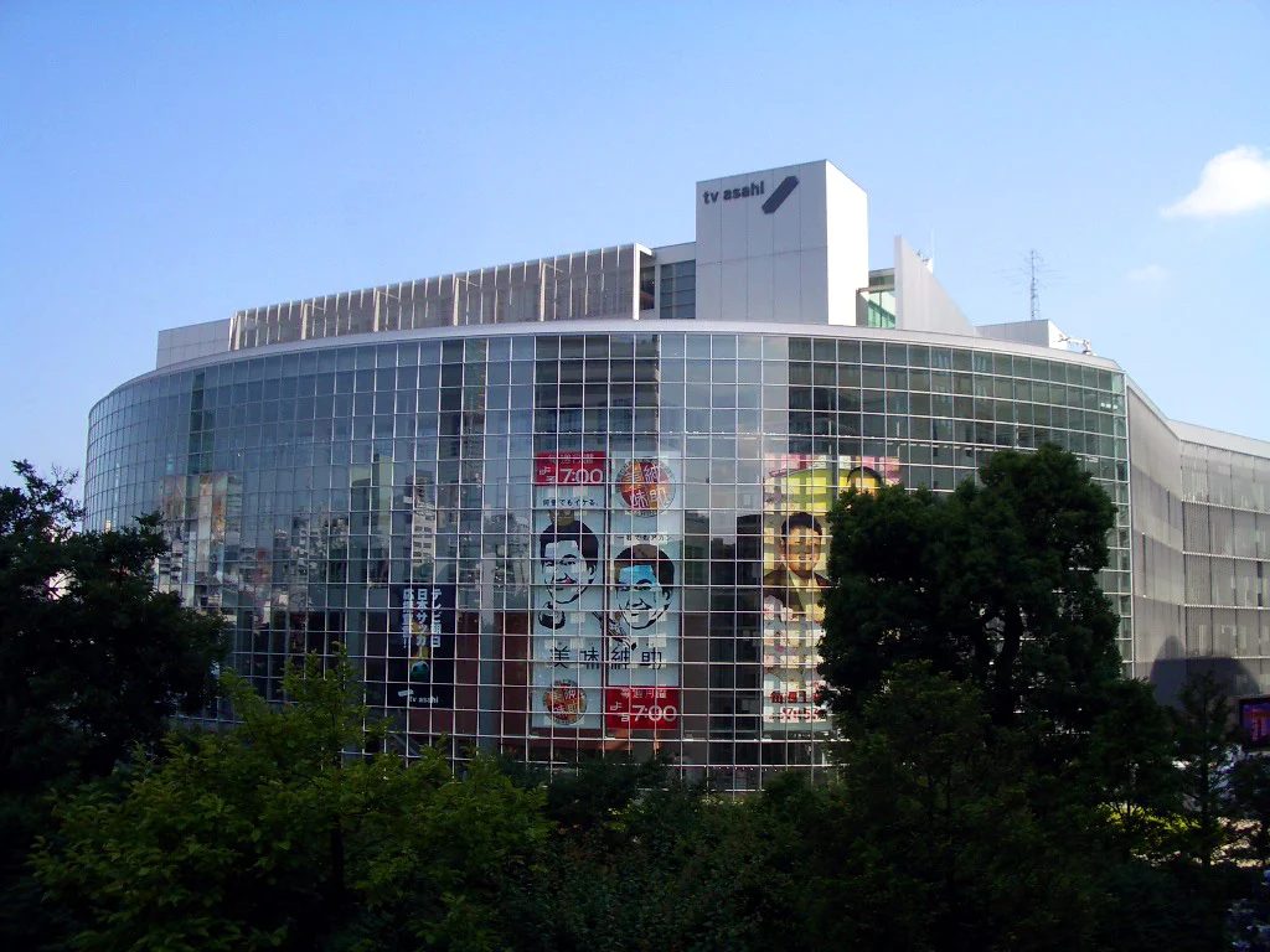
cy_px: 476
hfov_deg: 52.6
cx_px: 635
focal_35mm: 35
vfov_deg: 40.7
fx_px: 1284
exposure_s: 1/320
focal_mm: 5.8
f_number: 4.3
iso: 80
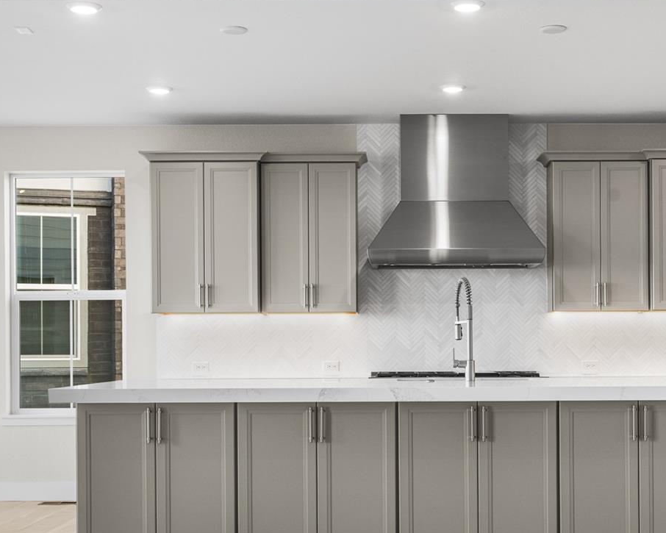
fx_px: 1143
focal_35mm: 58
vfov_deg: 26.1
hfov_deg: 32.4
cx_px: 402
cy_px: 351
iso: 500
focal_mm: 35
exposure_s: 1/20
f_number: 8
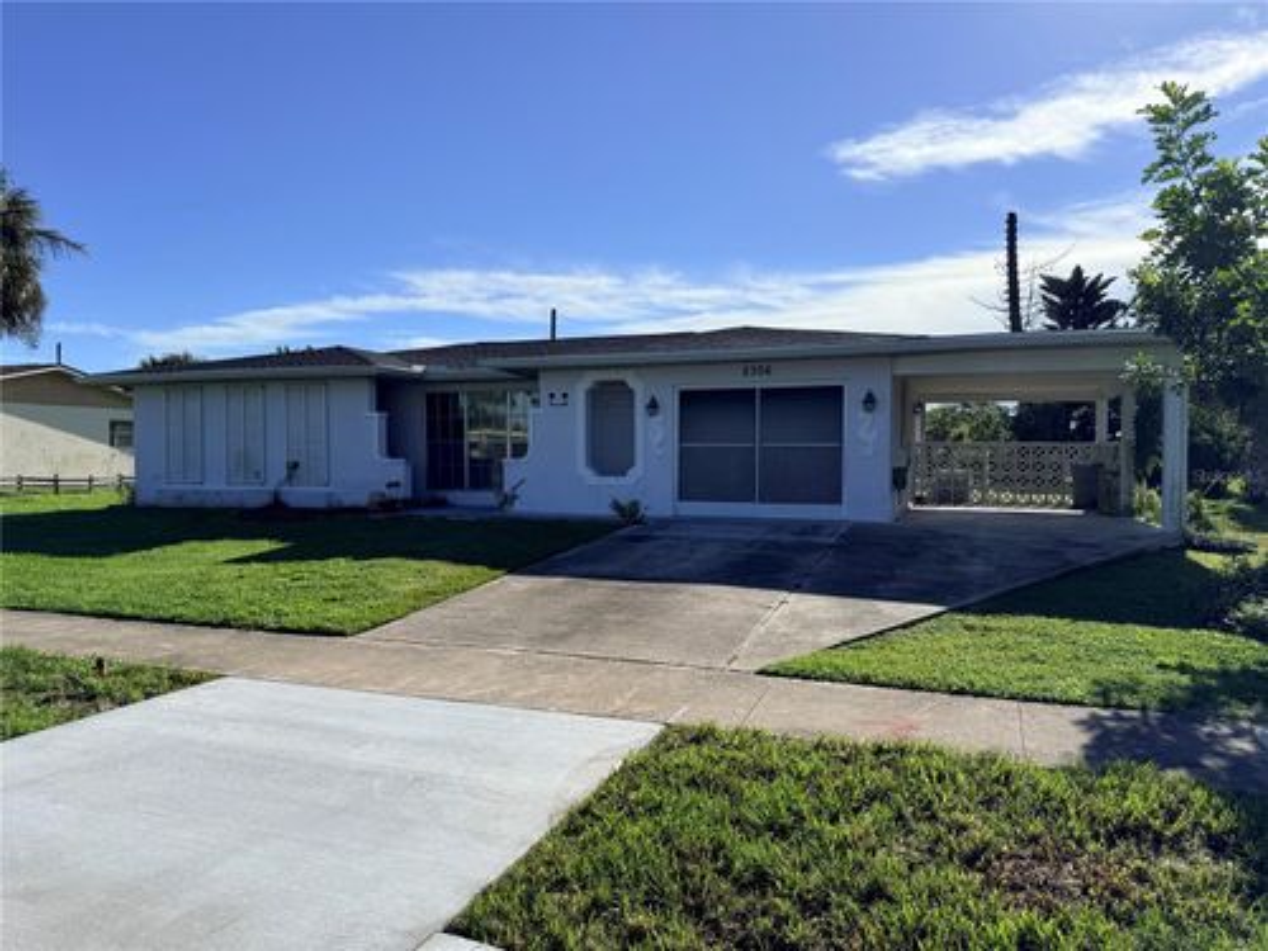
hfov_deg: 71.6
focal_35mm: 24
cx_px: 634
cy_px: 476
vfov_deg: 56.8
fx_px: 879
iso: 80
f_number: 1.78
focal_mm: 6.76
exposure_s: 1/8130
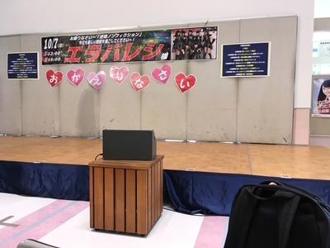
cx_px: 165
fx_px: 276
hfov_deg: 61.7
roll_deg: -1.0
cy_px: 124
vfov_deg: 48.2
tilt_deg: -5.6
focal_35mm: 29
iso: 32
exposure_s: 1/30
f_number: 2.2
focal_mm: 4.15
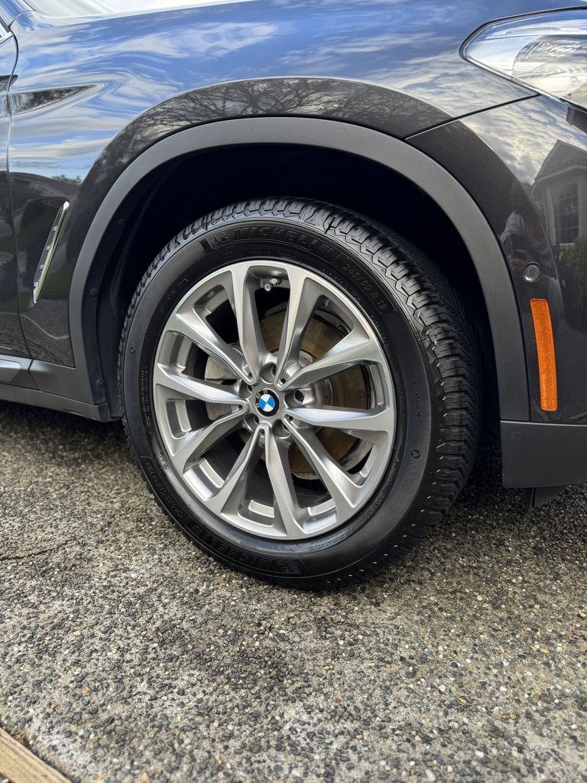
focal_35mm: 24
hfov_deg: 56.8
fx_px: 543
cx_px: 294
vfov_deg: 71.6
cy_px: 392
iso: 64
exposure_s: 1/209
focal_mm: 6.76
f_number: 1.78
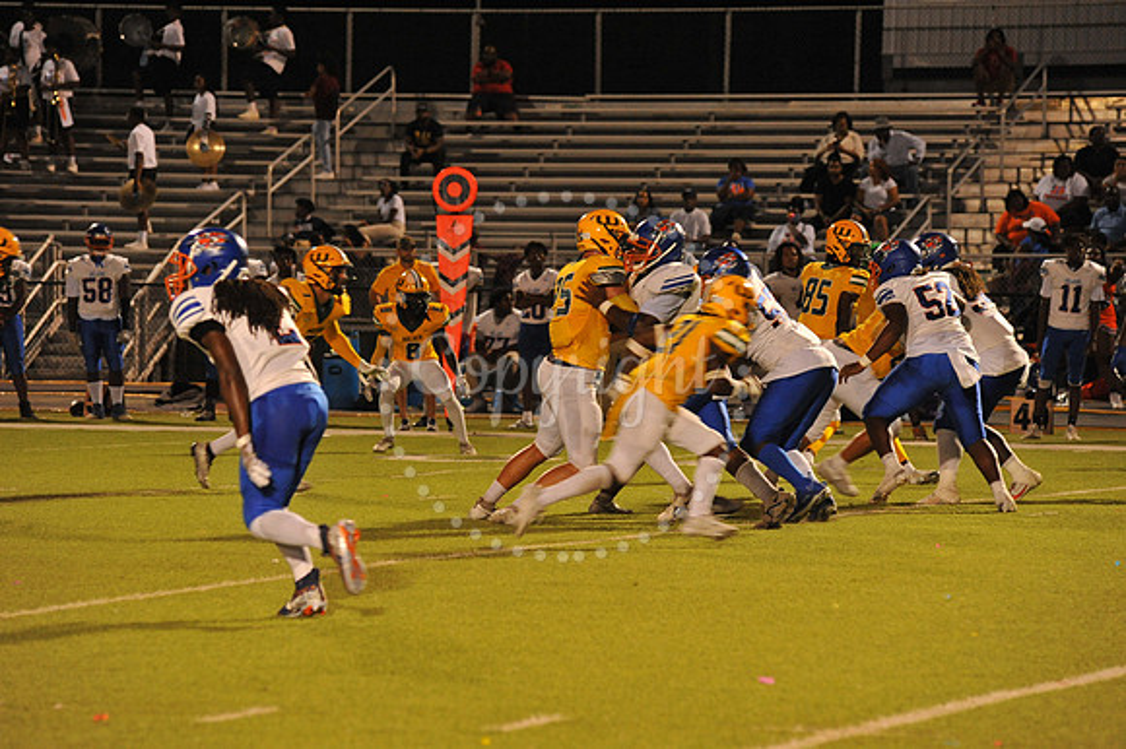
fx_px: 6252
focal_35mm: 200
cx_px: 563
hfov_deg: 10.3
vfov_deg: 6.9
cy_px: 374
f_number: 6.3
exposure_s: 1/160
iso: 3200
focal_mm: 200
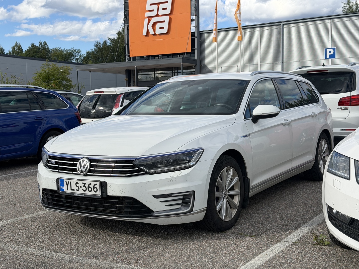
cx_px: 180
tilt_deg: -2.7
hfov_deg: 39.7
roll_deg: +0.7
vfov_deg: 30.3
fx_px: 498
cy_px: 134
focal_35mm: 48
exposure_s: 1/3704
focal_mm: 6.76
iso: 64
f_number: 1.78
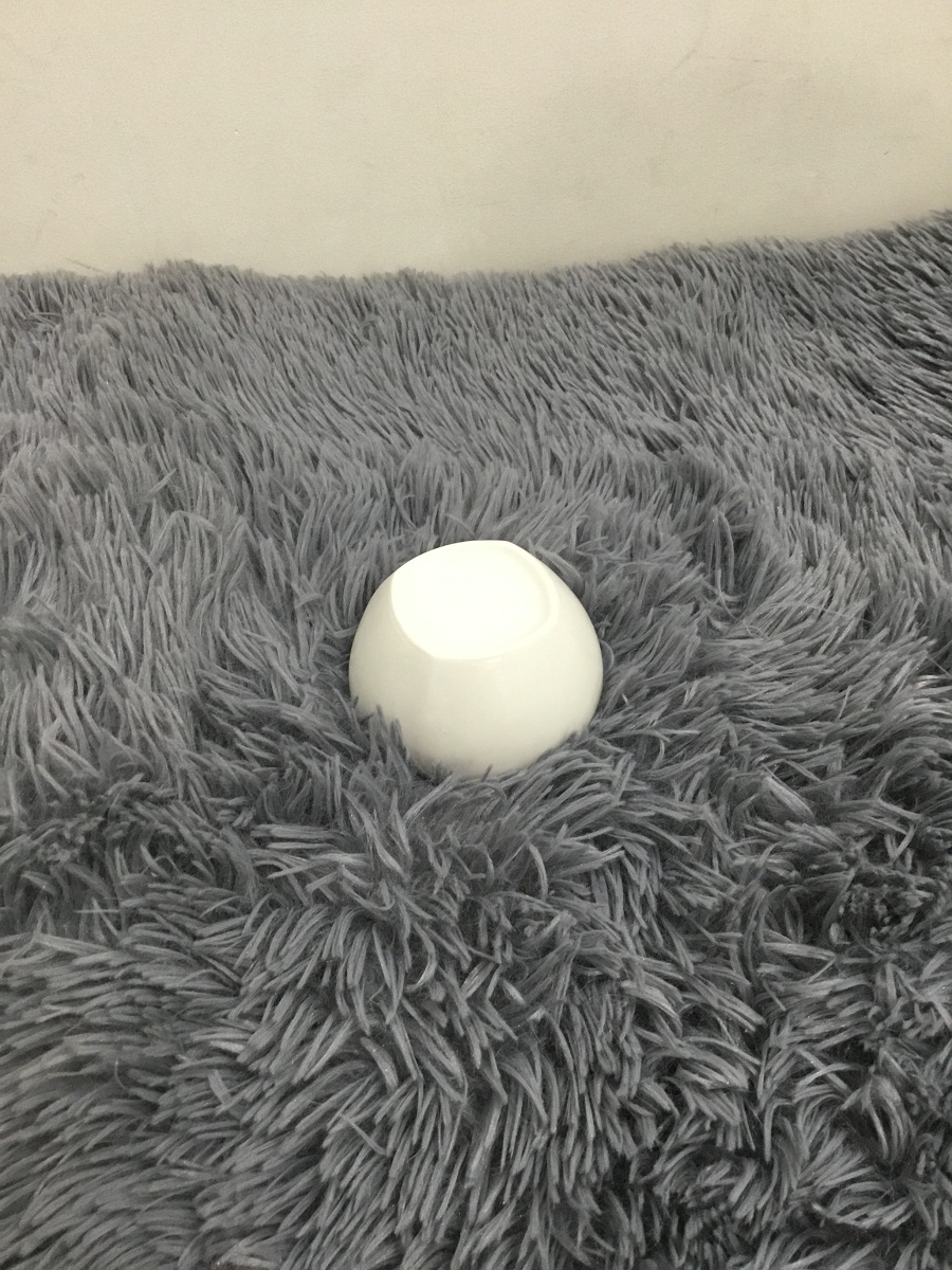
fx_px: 1137
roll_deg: +2.5
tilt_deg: -44.0
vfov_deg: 58.4
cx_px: 476
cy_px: 635
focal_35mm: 31
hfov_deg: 45.4
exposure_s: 1/30
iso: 125
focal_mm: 3.3
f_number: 2.4
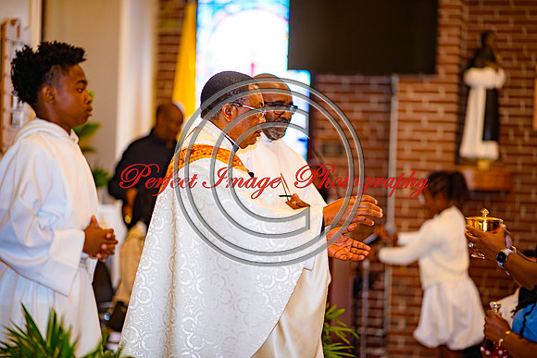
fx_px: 1567
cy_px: 179
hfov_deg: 19.5
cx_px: 268
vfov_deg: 13.0
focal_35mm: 105
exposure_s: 1/100
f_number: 1.4
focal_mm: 105
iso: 140
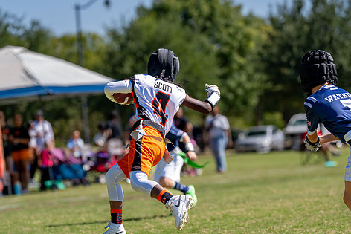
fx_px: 1677
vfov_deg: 8.0
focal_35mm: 172
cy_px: 135
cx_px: 157
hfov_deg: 11.9
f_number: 2.8
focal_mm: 120
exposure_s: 1/2000
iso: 160
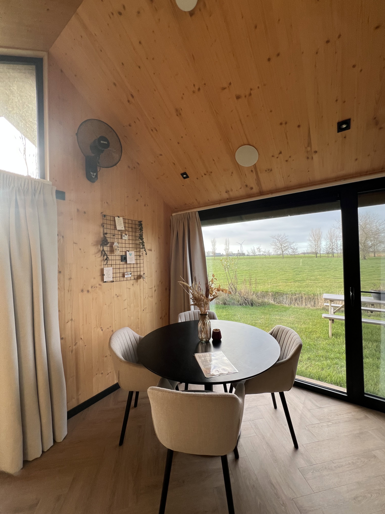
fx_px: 193
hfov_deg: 89.9
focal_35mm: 13
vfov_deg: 106.2
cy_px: 257
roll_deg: +0.6
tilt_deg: +0.0
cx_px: 192
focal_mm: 1.57
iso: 50
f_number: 1.8
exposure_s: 1/99
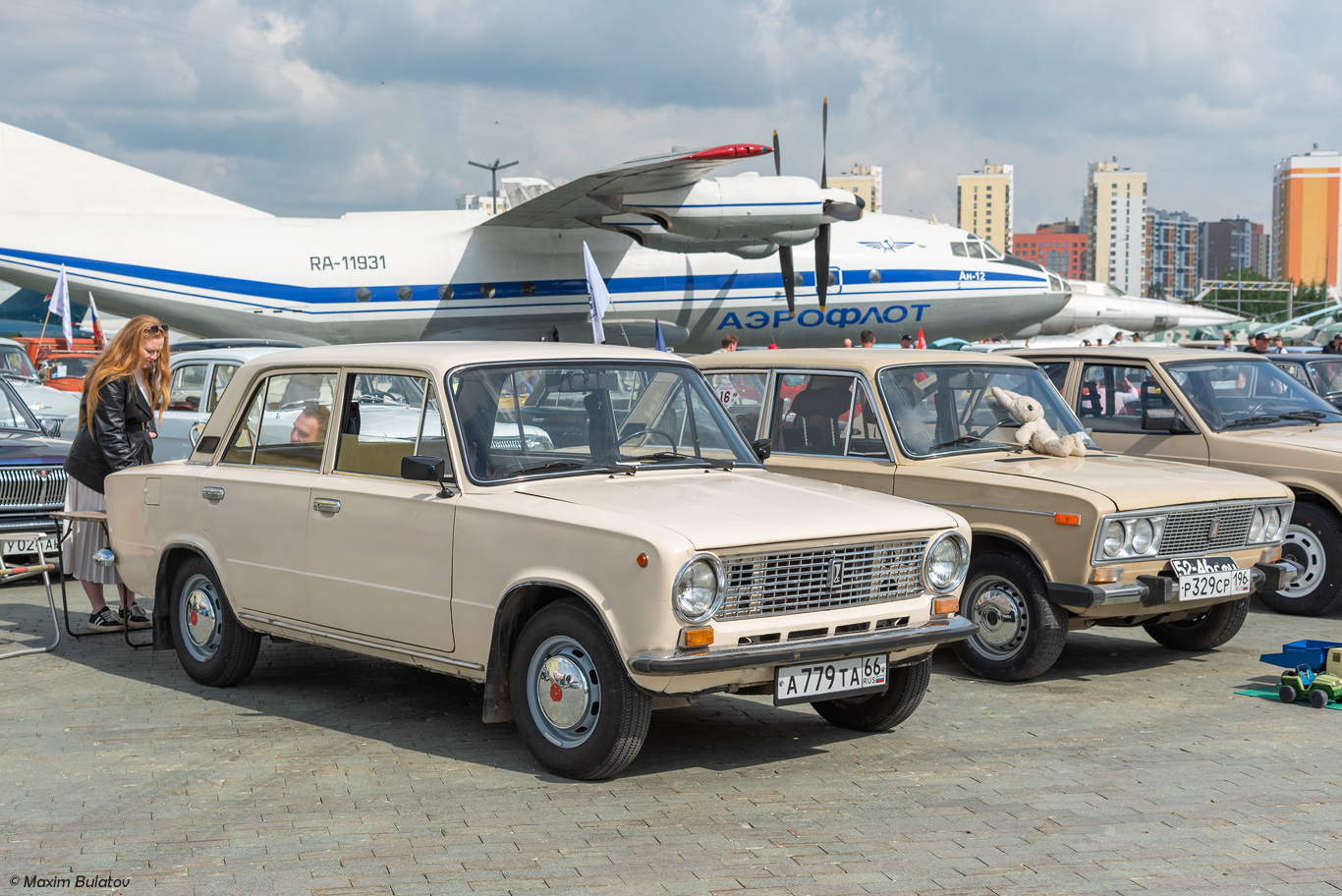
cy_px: 448
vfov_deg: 28.1
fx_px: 1790
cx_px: 671
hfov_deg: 41.1
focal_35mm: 48
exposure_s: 1/800
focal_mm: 48
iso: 200
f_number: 7.1
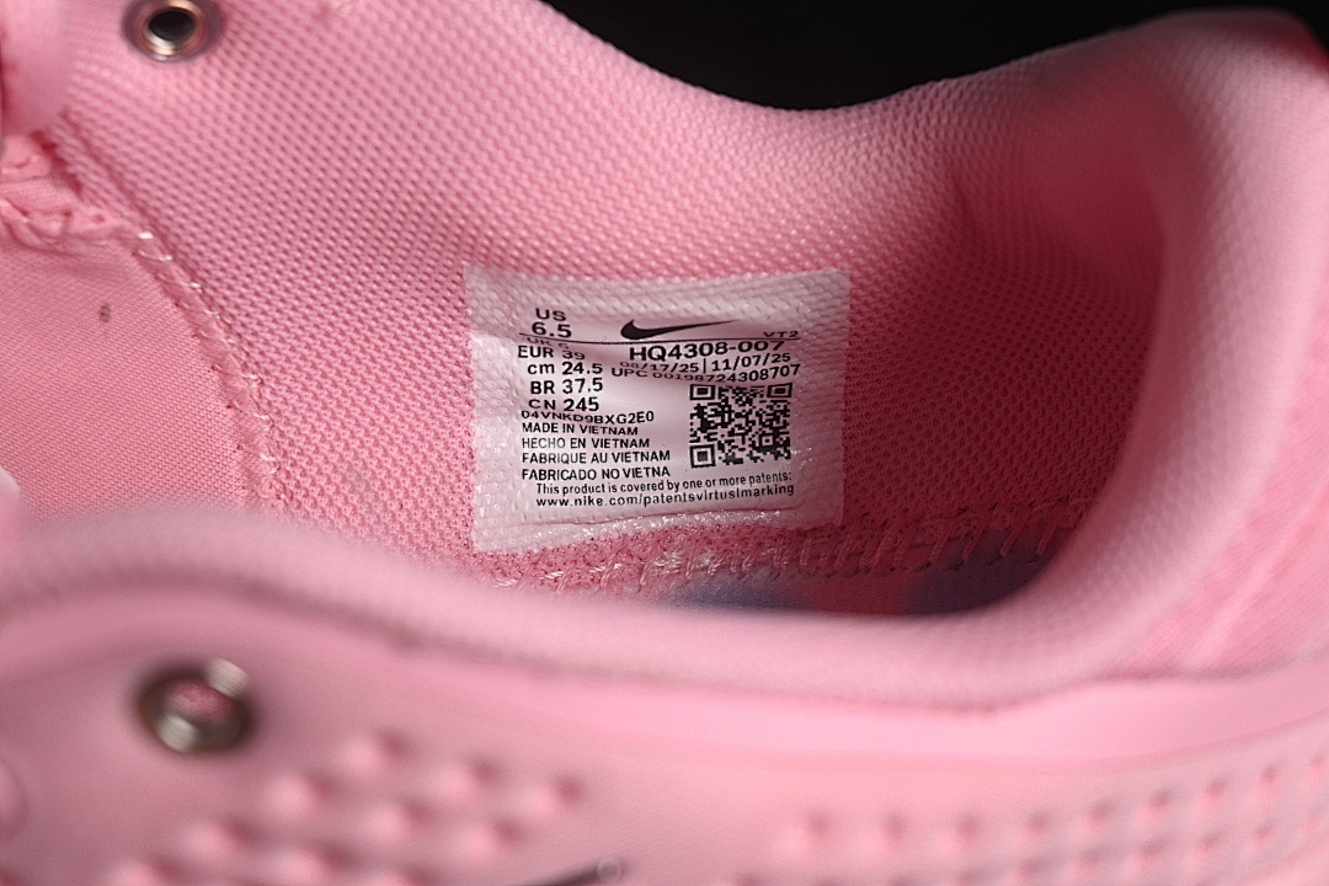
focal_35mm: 75
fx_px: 2769
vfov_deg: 18.2
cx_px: 664
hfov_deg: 27.0
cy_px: 443
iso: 160
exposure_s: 1/80
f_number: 7.1
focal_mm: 50
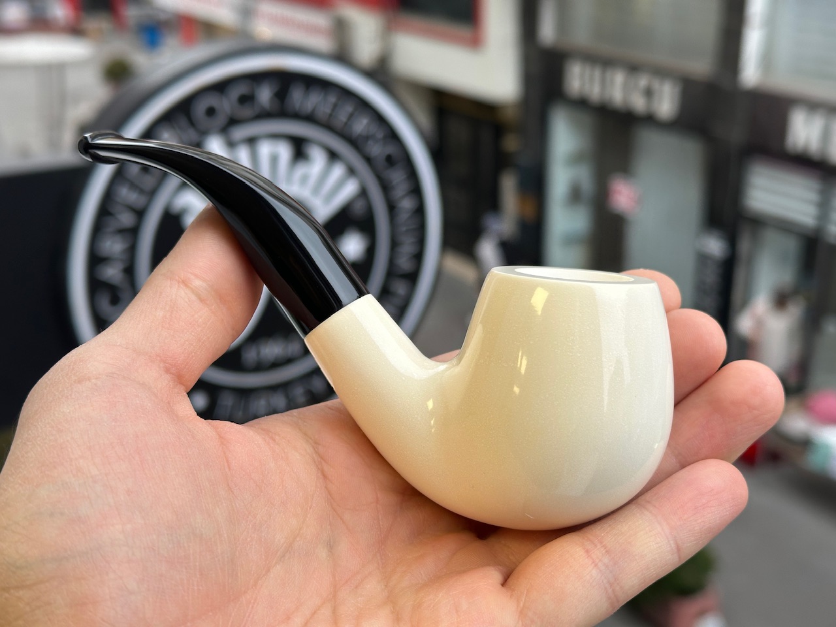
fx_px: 1159
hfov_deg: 39.7
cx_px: 418
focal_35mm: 48
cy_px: 314
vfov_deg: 30.3
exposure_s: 1/100
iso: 50
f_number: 1.78
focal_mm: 6.86
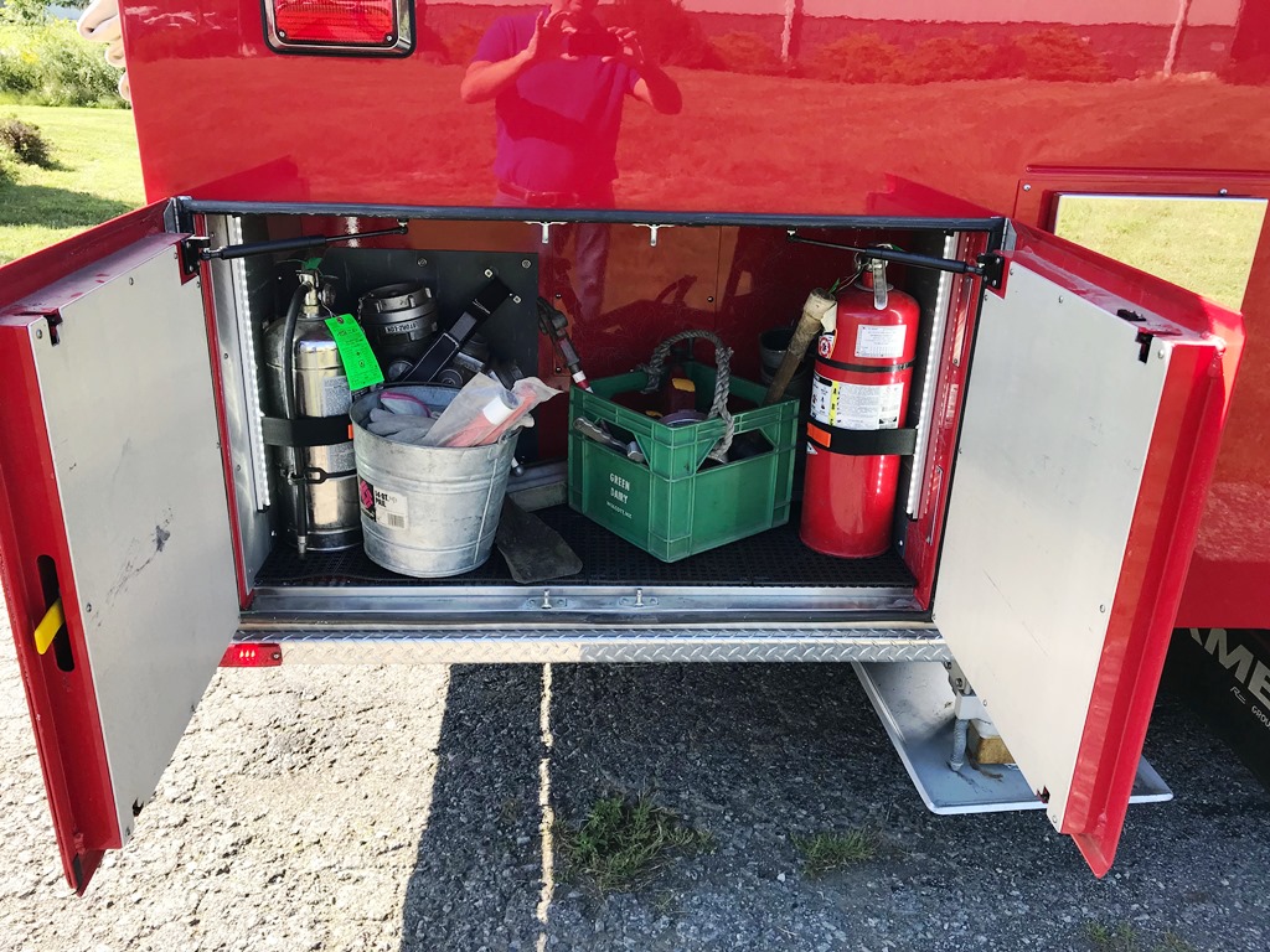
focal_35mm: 28
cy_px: 476
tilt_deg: -22.7
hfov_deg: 63.4
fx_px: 1027
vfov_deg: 49.7
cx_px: 635
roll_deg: -2.6
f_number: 1.8
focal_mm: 3.99
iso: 20
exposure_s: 1/411
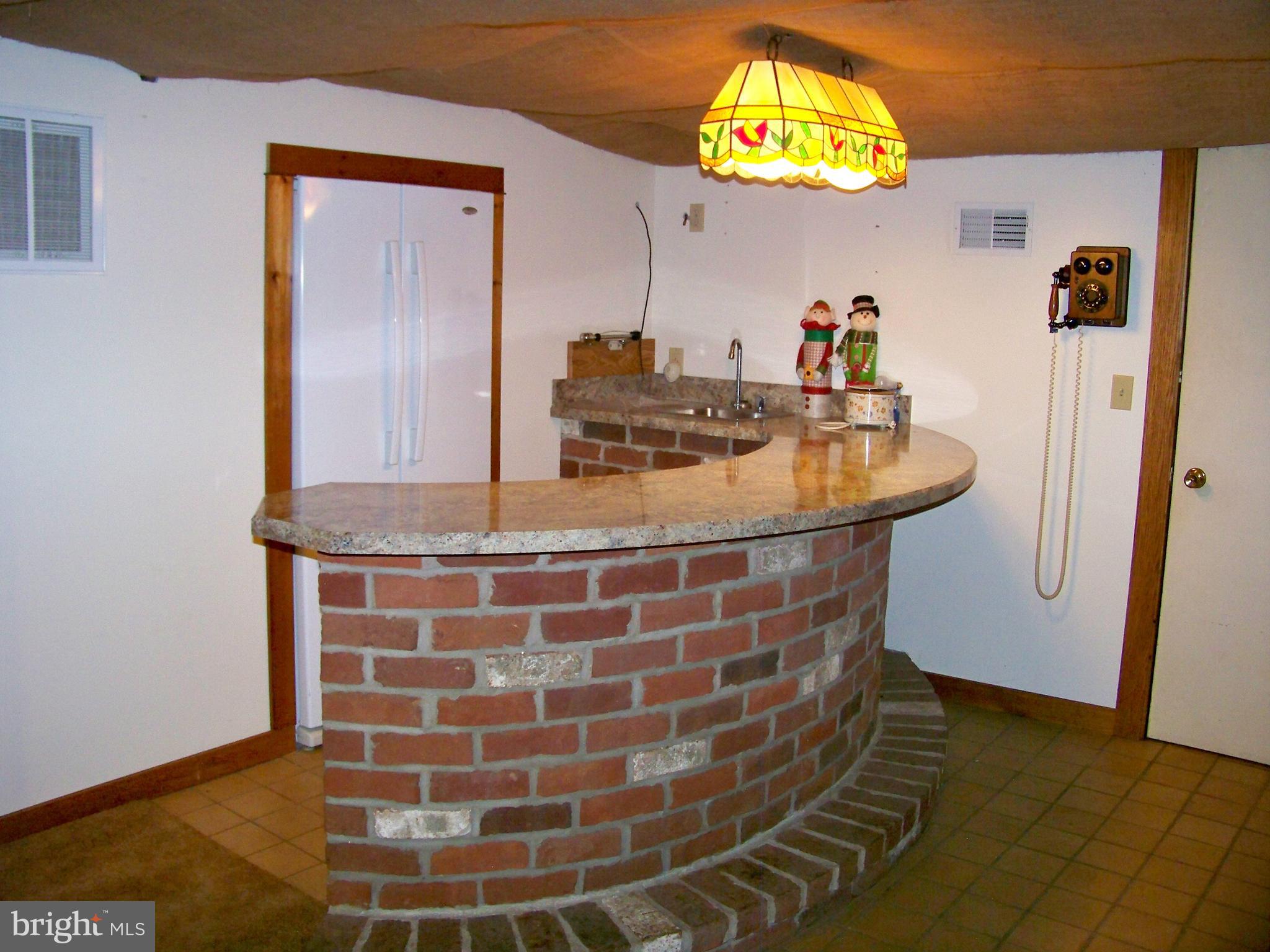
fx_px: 1211
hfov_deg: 55.4
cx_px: 635
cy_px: 476
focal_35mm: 33
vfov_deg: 42.9
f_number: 2.8
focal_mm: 5.85
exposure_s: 1/40
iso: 250
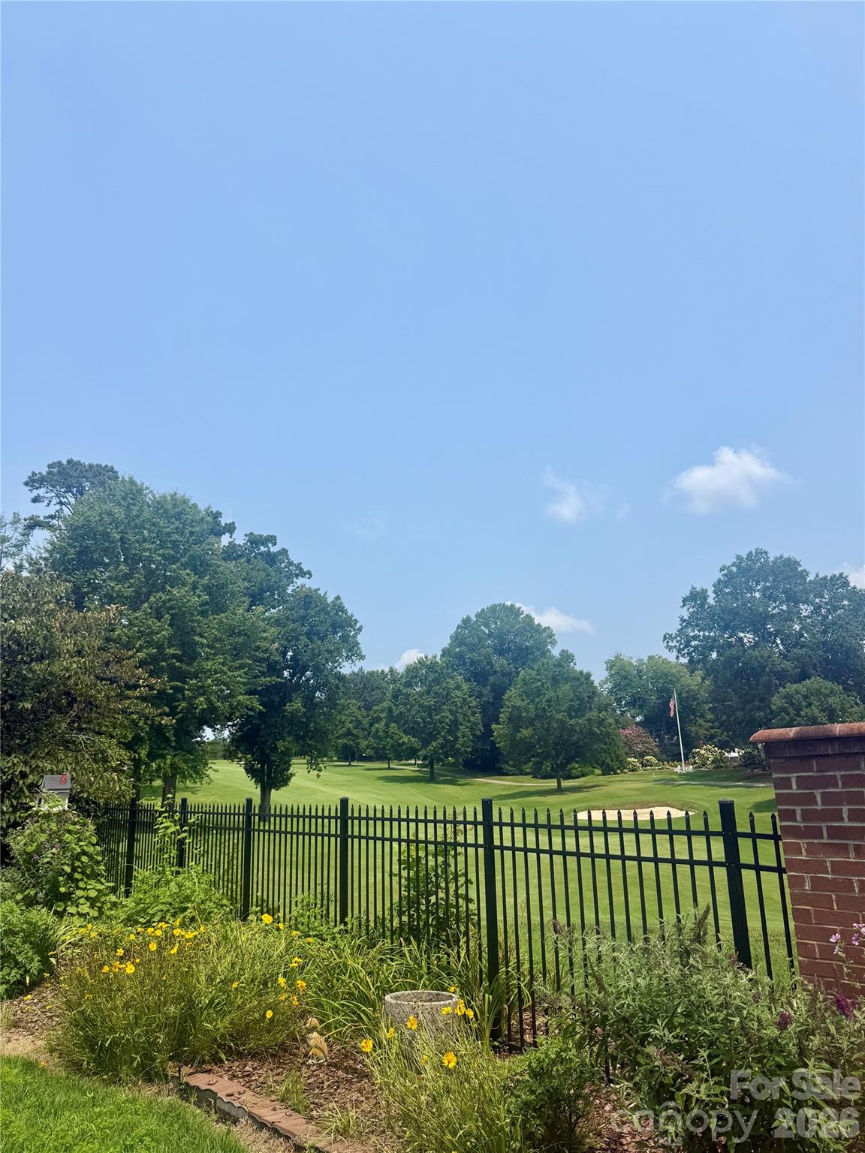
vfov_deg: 71.6
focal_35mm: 24
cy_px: 576
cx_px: 432
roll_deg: +1.1
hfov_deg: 56.8
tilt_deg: +14.5
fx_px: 800
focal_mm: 6.76
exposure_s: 1/6711
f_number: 1.78
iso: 80
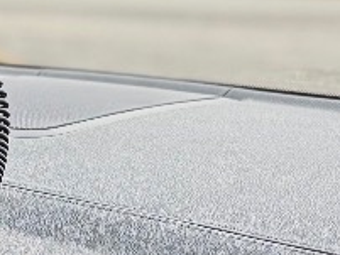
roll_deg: -2.9
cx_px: -96
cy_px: 301
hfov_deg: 11.2
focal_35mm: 172
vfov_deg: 8.6
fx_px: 1690
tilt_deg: -10.5
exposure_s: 1/81
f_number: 1.78
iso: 64
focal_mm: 6.76
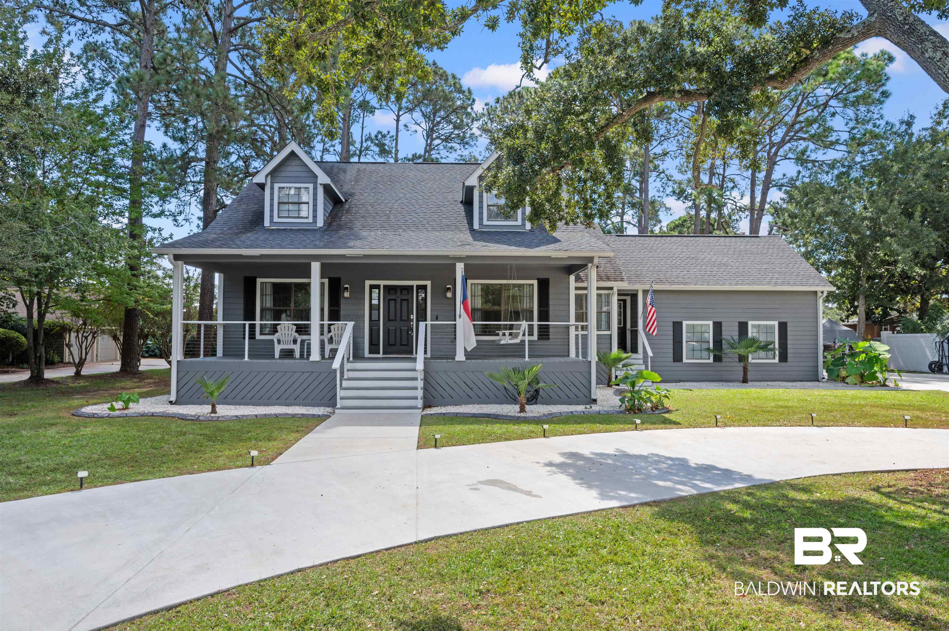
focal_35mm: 22
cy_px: 316
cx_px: 474
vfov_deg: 56.1
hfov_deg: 77.4
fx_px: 593
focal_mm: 22.5
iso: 125
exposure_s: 1/60
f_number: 10
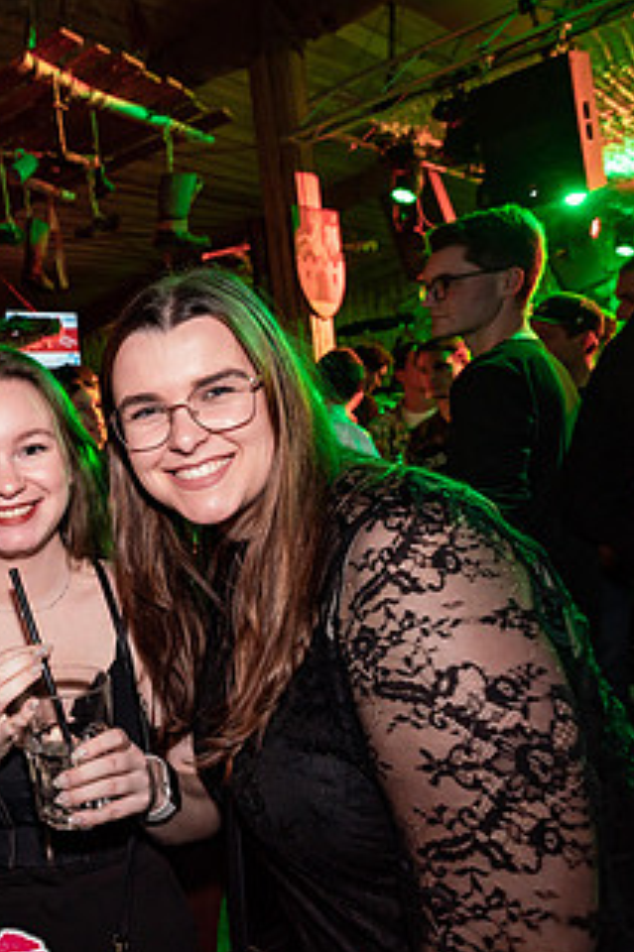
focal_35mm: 29
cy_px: 522
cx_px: -86
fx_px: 767
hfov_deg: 36.8
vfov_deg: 63.5
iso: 1600
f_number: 4
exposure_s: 1/60
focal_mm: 16
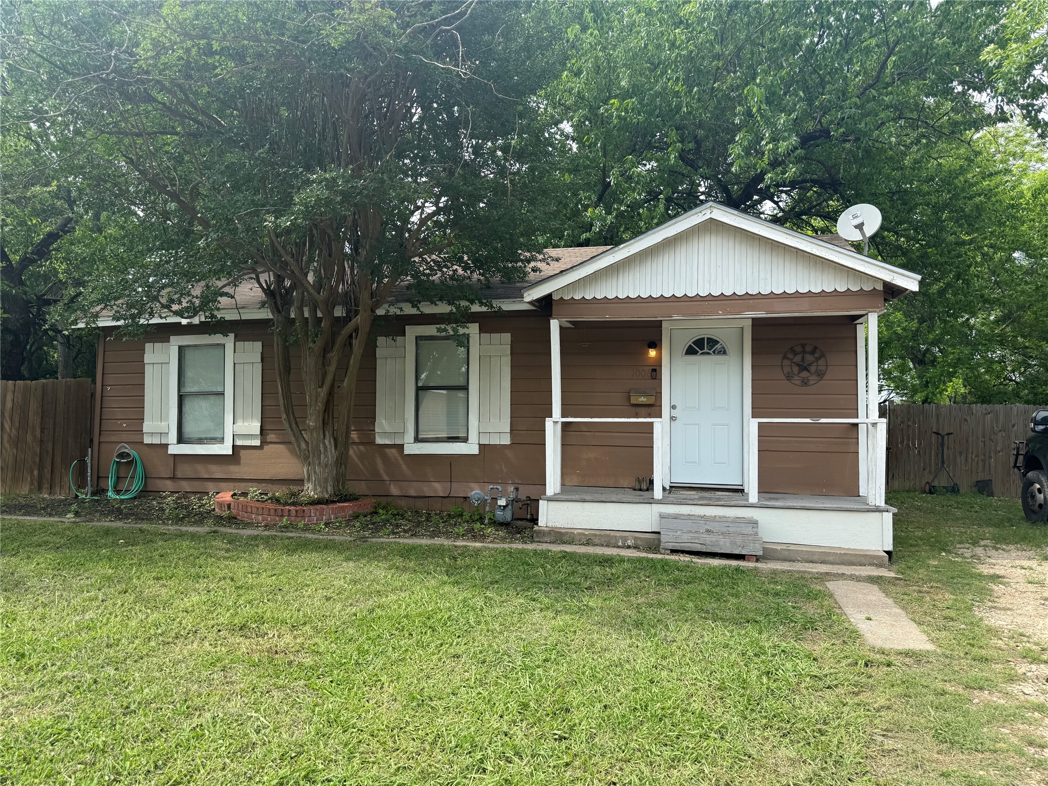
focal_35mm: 24
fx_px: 727
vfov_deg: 56.8
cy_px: 393
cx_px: 524
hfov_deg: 71.6
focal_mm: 6.76
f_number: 1.78
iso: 80
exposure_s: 1/1385
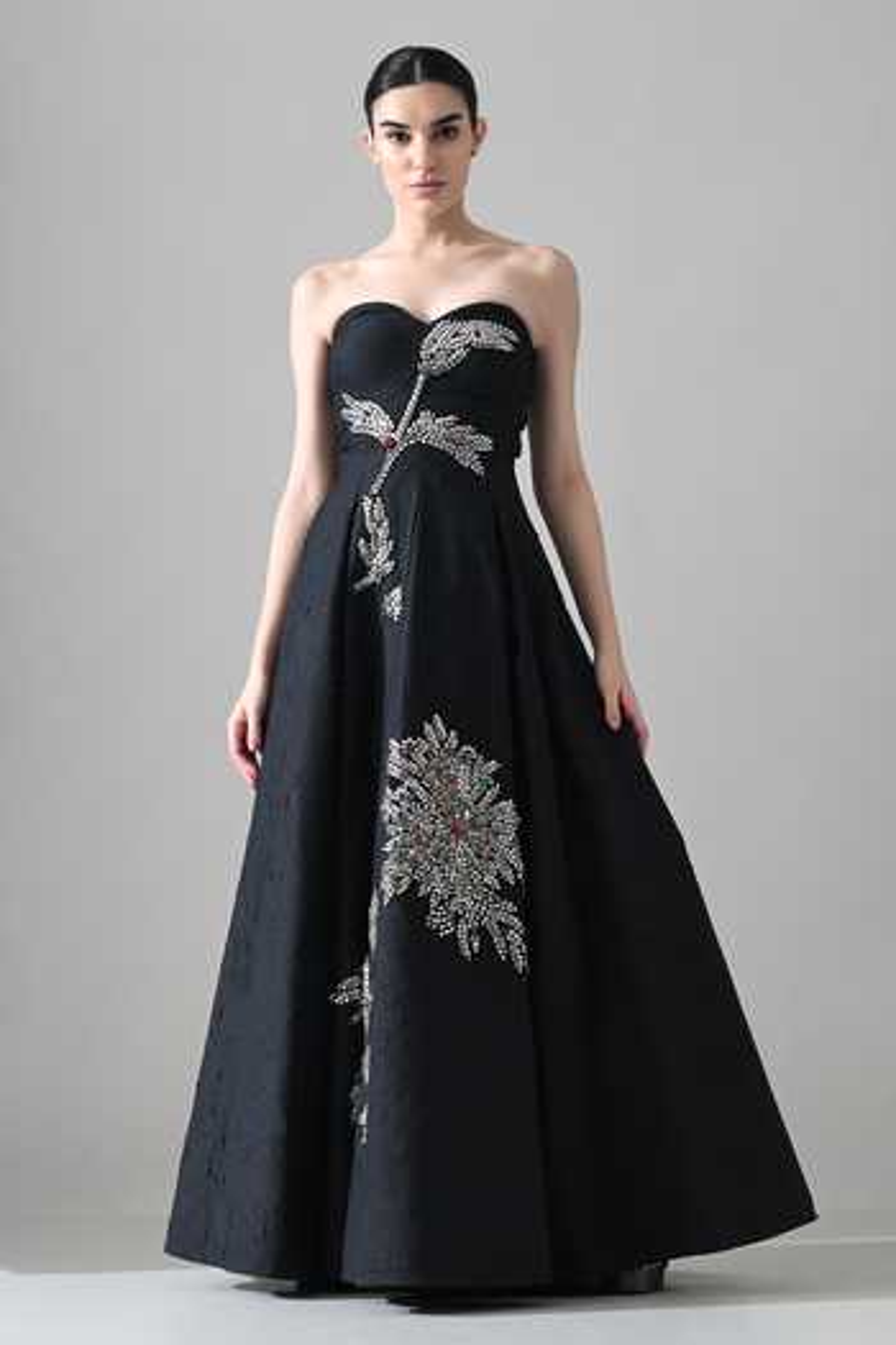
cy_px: 672
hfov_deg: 17.5
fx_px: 2912
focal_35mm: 78
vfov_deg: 26.0
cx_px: 448
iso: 320
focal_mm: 78
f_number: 8
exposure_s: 1/160
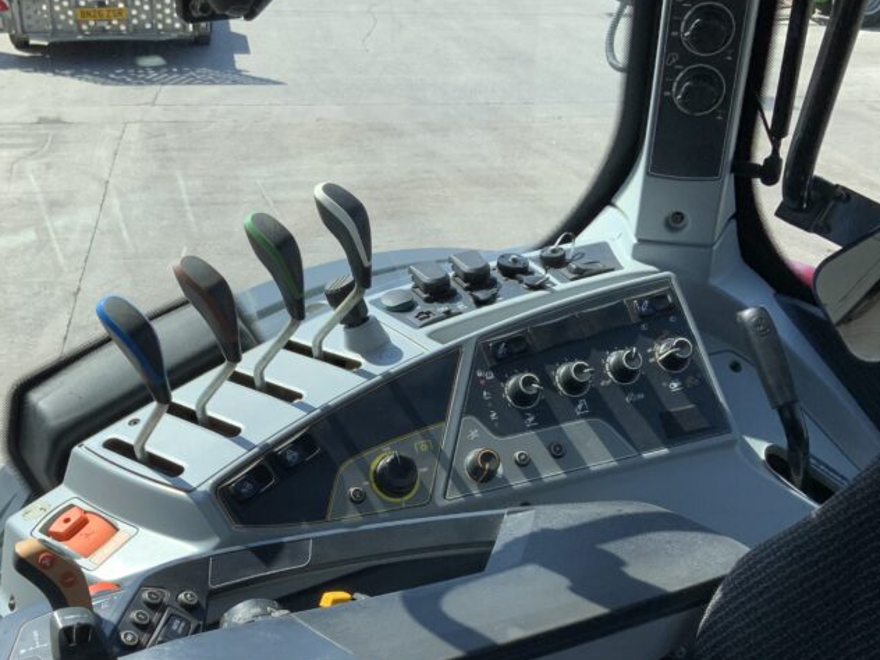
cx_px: 333
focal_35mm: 47
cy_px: 498
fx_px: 1195
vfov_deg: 30.3
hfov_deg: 40.2
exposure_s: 1/666
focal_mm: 3
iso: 16
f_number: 1.8
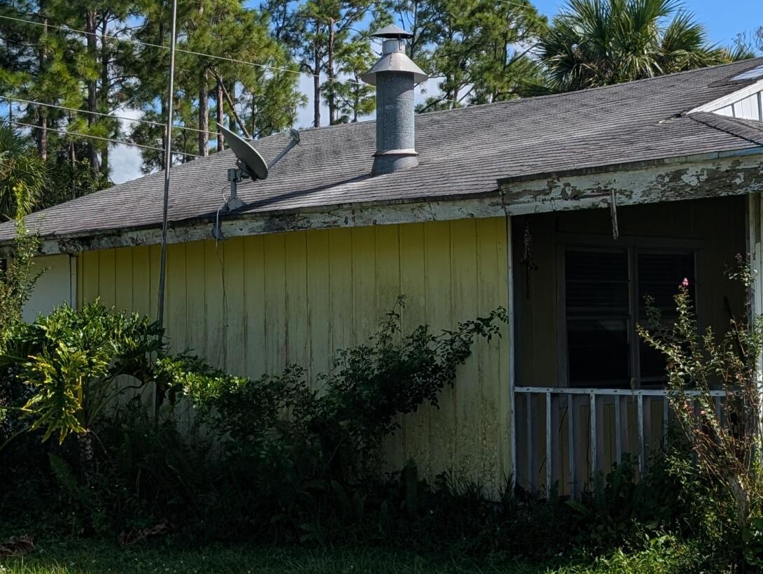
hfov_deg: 28.8
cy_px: 250
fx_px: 1457
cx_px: 602
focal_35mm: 66
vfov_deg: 22.3
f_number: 1.68
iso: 22
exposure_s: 1/1323
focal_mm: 6.9
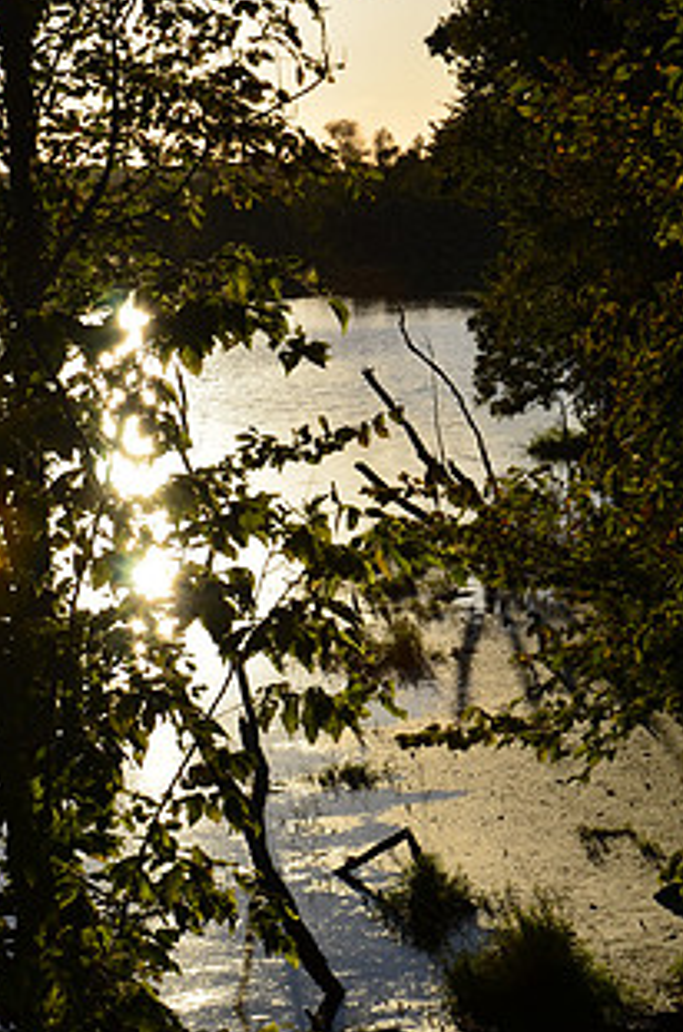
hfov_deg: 10.8
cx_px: 564
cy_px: 727
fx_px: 3600
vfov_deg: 16.2
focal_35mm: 126
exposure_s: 1/160
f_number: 11
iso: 100
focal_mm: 45
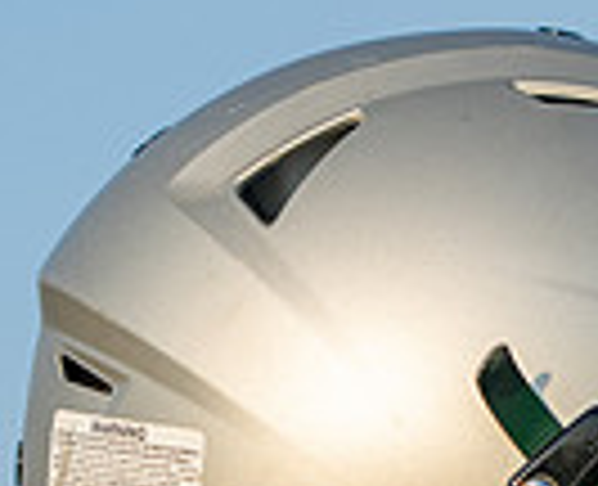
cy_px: 769
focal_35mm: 485
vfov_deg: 3.2
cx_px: 723
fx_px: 8634
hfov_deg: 4.0
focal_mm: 100
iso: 250
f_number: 4.5
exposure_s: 1/1250
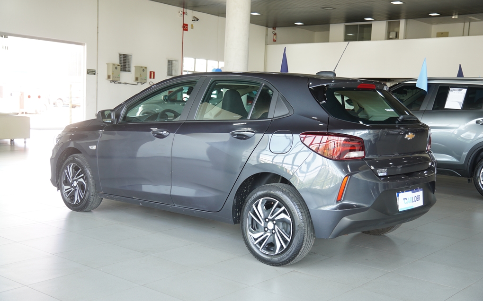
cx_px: 242
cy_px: 153
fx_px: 566
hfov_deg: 46.2
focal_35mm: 43
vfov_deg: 29.8
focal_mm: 28
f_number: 3.2
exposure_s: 1/50
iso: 200
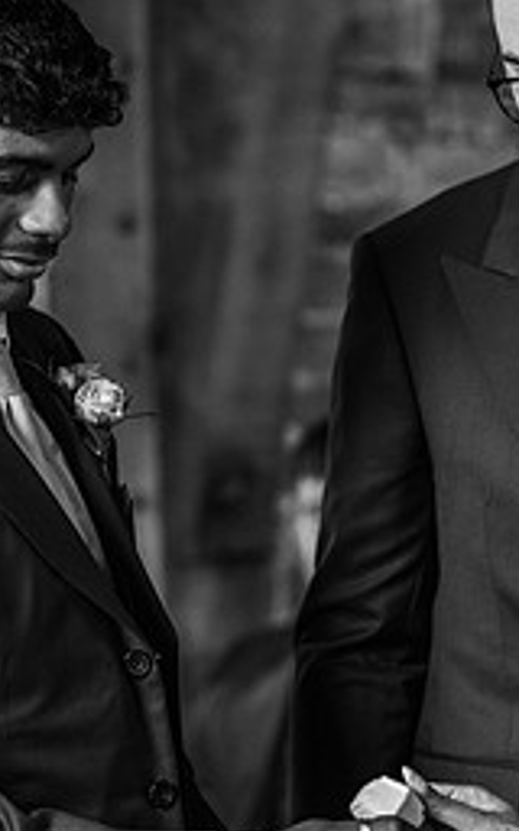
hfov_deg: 6.7
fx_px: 4436
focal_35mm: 196
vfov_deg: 10.7
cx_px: 282
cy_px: 458
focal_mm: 85
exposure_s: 1/200
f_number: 2.5
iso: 1100
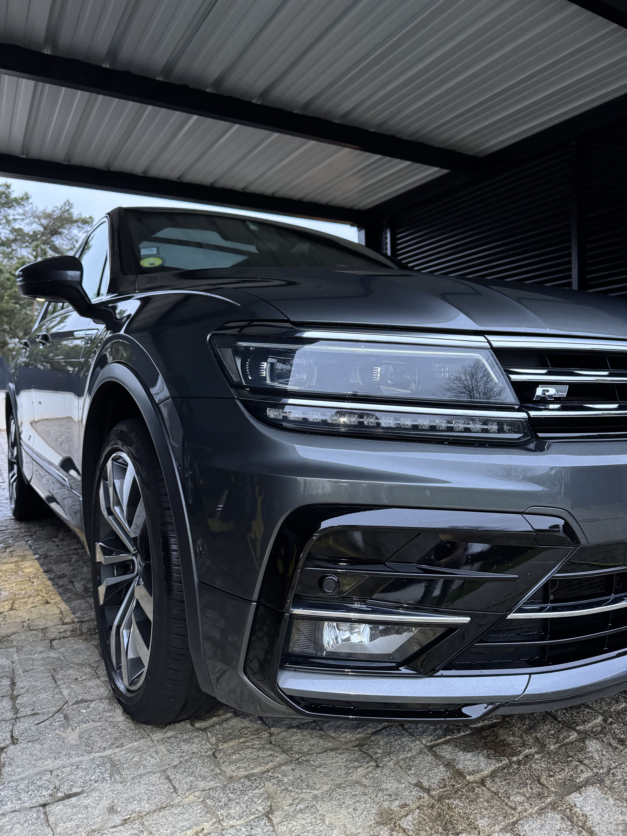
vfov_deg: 71.6
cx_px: 314
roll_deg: +2.2
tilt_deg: -2.3
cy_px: 418
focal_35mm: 24
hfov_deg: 56.8
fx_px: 580
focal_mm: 6.76
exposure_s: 1/40
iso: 1000
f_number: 1.78
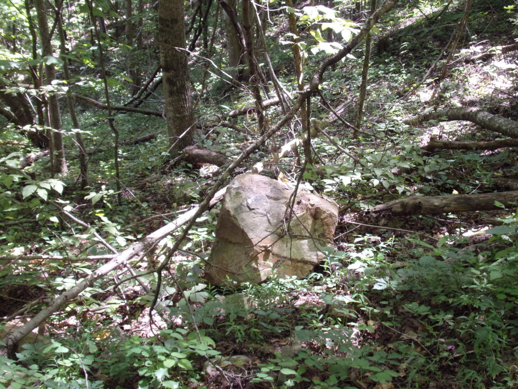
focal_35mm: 39
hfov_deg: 47.9
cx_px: 259
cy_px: 194
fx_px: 584
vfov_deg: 36.8
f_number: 3.9
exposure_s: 1/34
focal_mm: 7
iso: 163
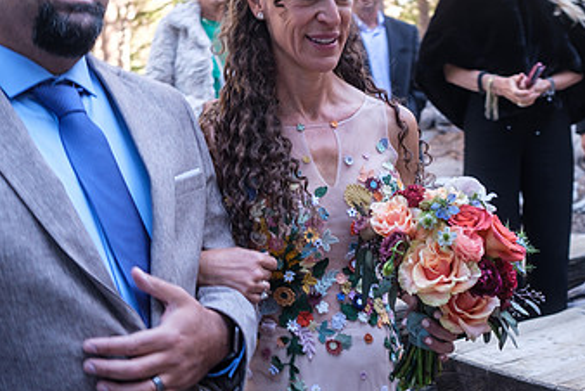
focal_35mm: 60
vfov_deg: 22.6
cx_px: 308
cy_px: 138
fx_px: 976
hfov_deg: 33.4
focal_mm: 23
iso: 160
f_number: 3.2
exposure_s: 1/70
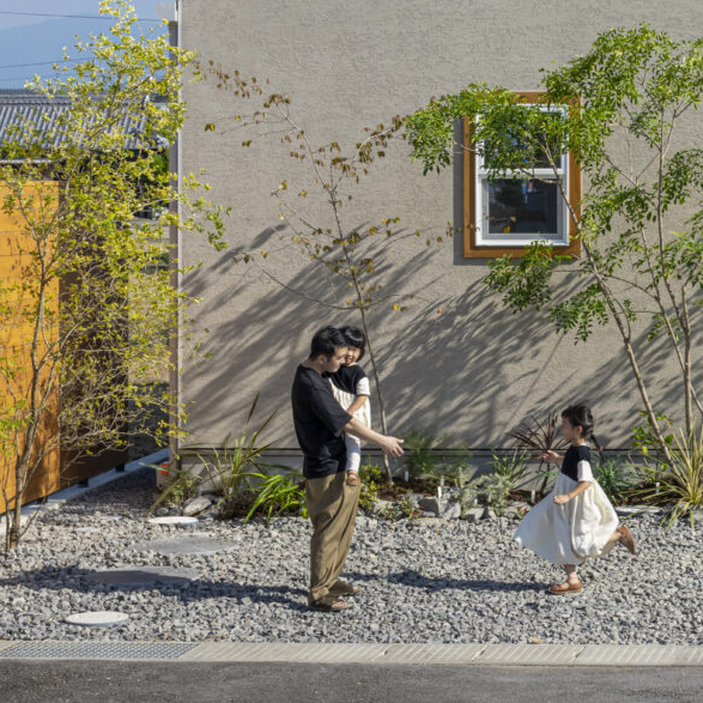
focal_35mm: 100
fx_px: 2298
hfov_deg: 16.8
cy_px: 92
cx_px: 778
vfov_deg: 17.2
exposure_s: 1/400
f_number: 11
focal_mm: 45
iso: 400
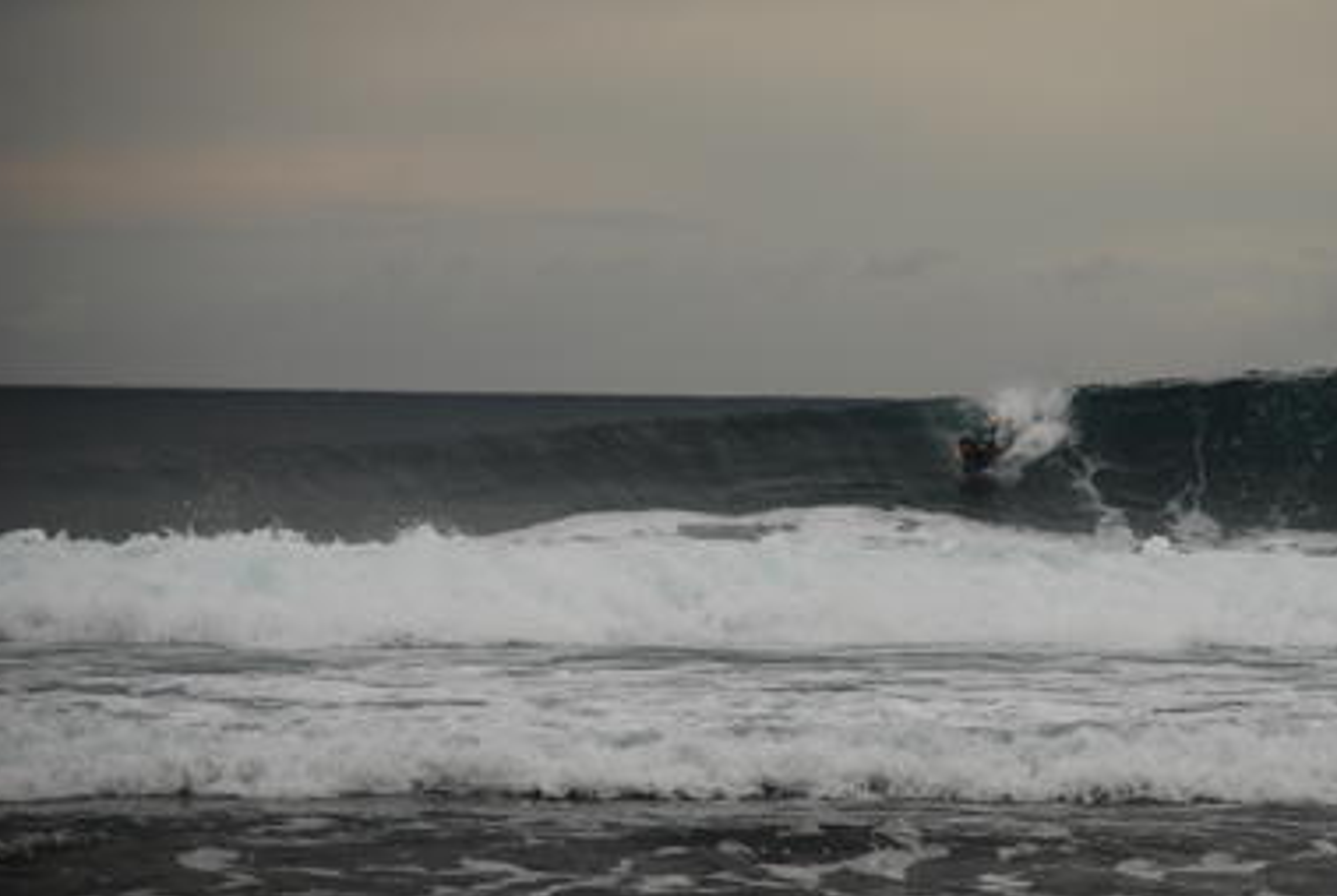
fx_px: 10926
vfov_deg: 4.7
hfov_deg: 7.0
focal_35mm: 294
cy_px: 501
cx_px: 942
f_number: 5.6
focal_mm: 135
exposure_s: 1/400
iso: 200
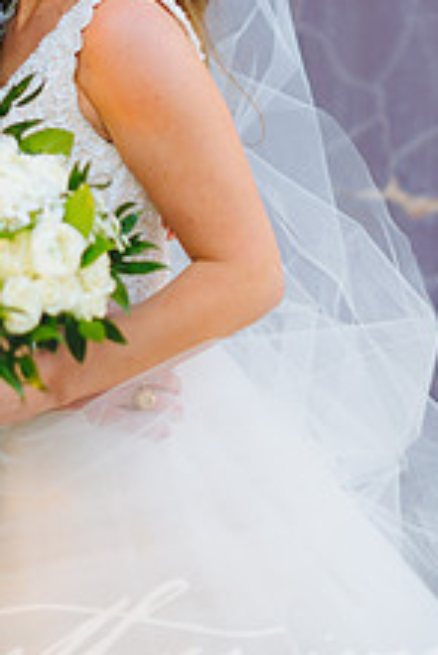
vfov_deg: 19.8
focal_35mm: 102
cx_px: 100
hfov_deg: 13.4
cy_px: 119
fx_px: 1858
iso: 400
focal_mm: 50
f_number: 2
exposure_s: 1/800
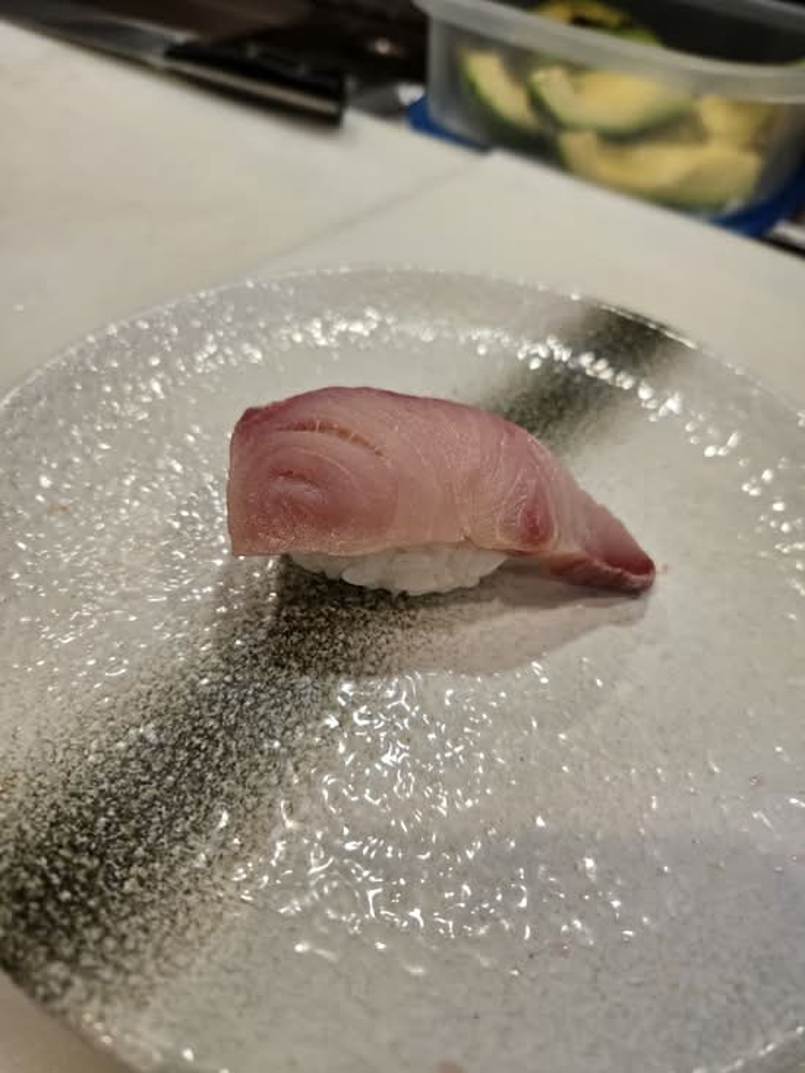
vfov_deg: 73.9
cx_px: 402
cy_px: 536
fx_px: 713
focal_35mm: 23
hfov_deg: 58.9
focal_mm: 5.4
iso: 160
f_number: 1.8
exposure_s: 1/120
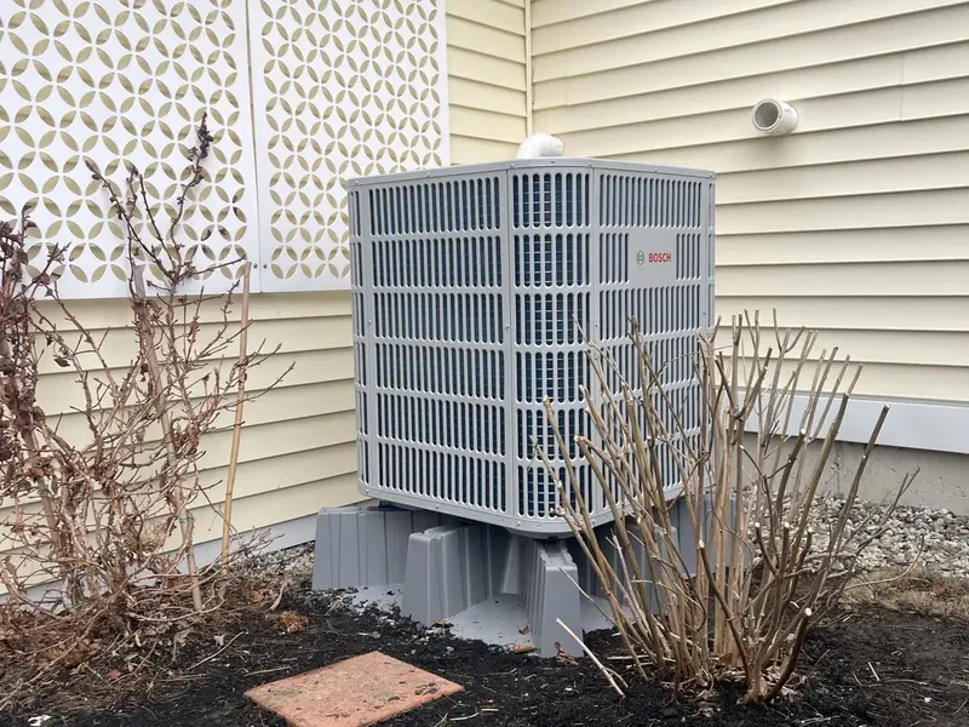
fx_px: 728
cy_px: 364
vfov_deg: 53.1
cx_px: 484
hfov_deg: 67.3
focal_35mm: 26
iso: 32
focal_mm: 5.1
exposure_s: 1/409
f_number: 1.6
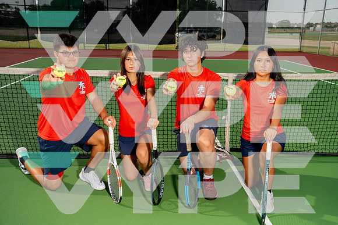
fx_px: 329
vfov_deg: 37.9
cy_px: 112
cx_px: 169
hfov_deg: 54.4
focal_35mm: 35
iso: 100
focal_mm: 35
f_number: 5.6
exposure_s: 1/400
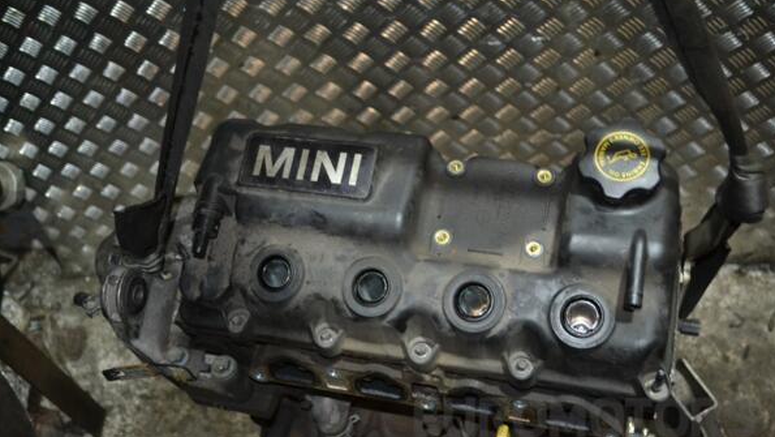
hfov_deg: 52.8
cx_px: 389
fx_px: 781
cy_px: 244
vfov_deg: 31.2
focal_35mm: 38
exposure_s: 1/60
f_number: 4
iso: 1600
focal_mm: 24
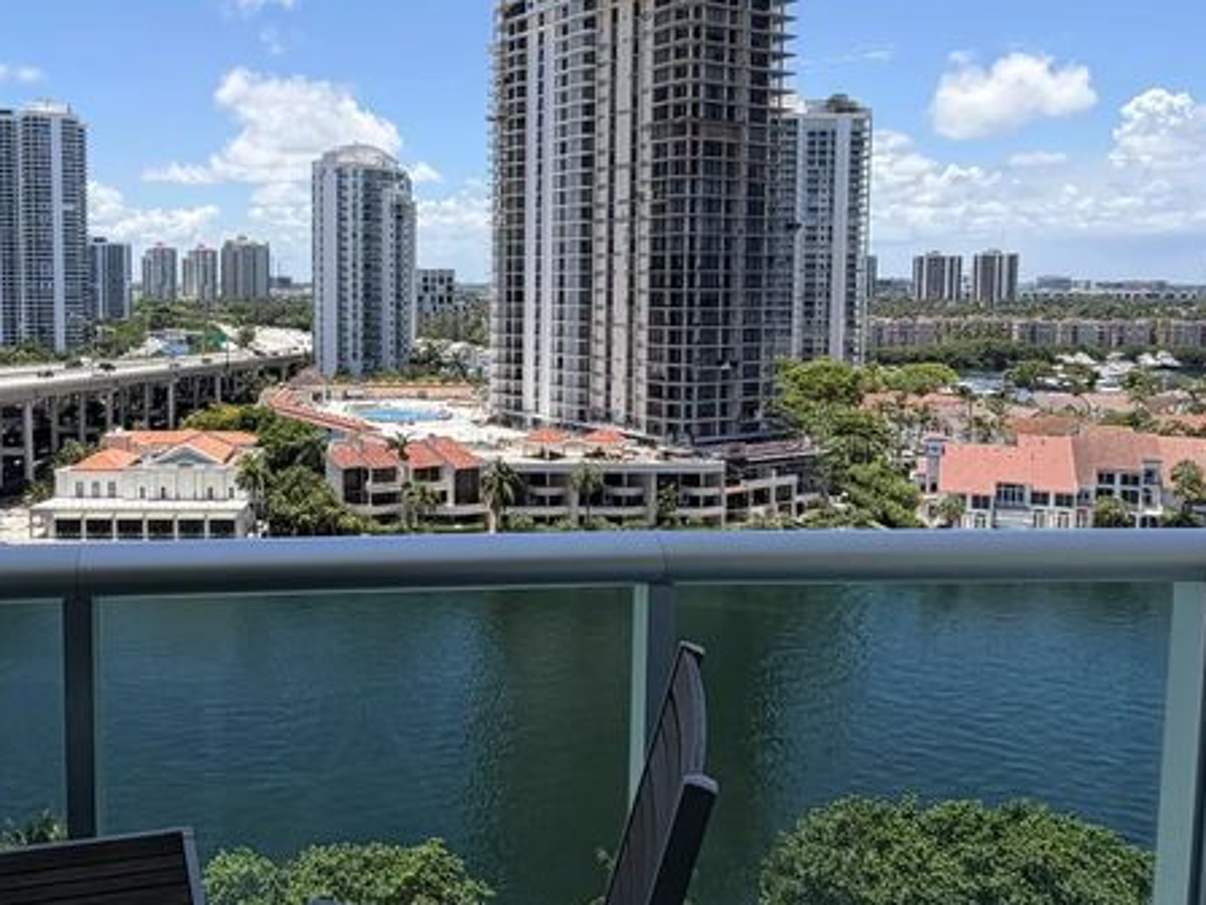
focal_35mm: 32
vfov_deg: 43.9
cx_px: 398
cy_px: 356
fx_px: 1115
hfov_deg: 55.6
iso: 20
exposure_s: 1/864
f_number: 2.2
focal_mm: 2.22
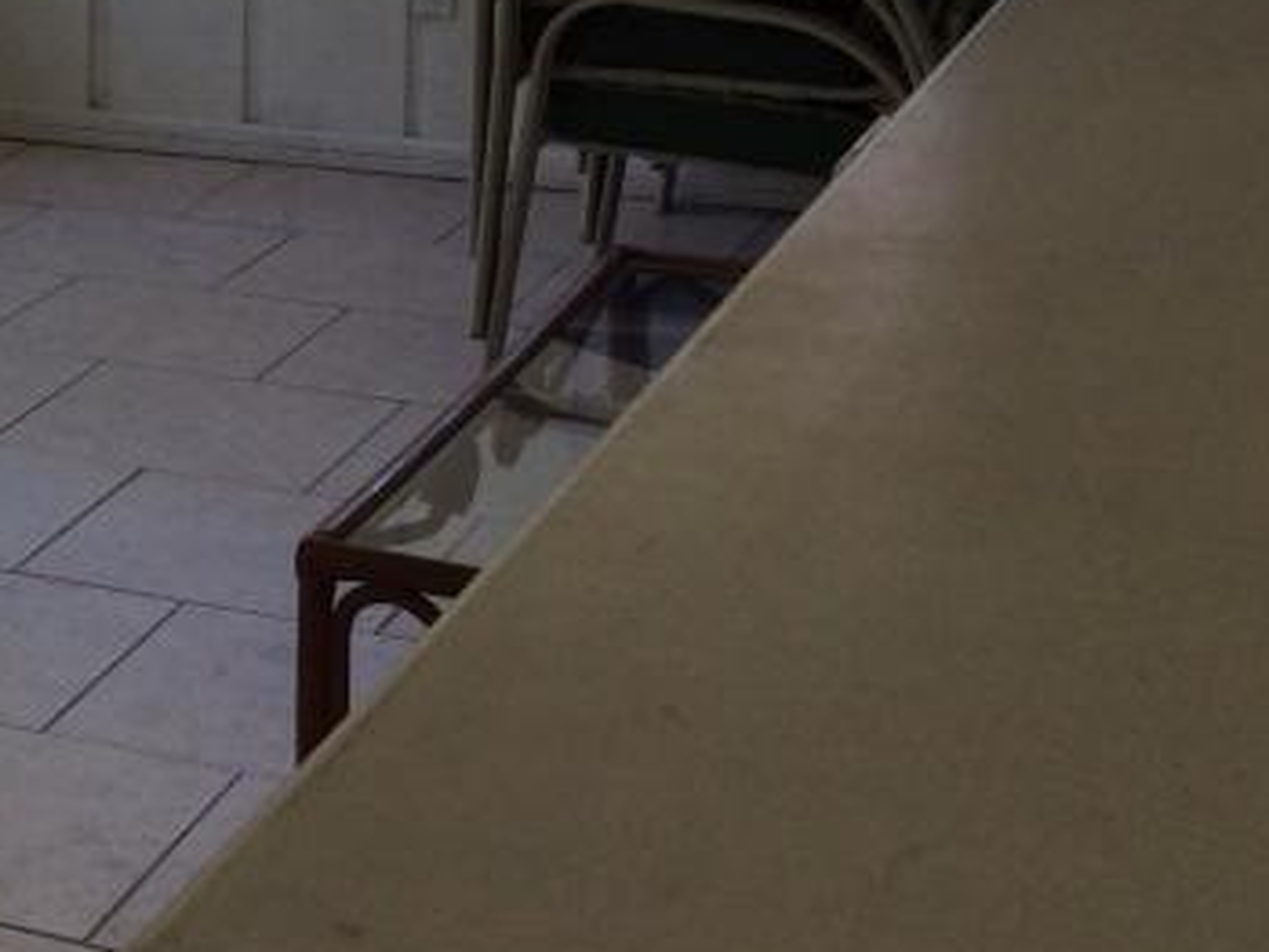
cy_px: -107
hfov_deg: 18.7
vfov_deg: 15.3
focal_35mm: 94
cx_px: -556
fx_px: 3447
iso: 32
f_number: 2.4
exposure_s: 1/60
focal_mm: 3.3
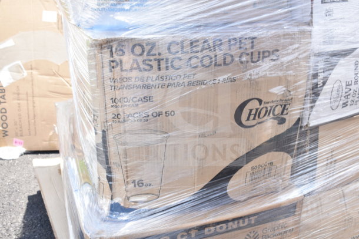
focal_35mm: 42
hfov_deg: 46.4
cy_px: 120
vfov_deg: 31.9
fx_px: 419
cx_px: 180
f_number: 5.6
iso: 200
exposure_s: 1/200
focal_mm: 28
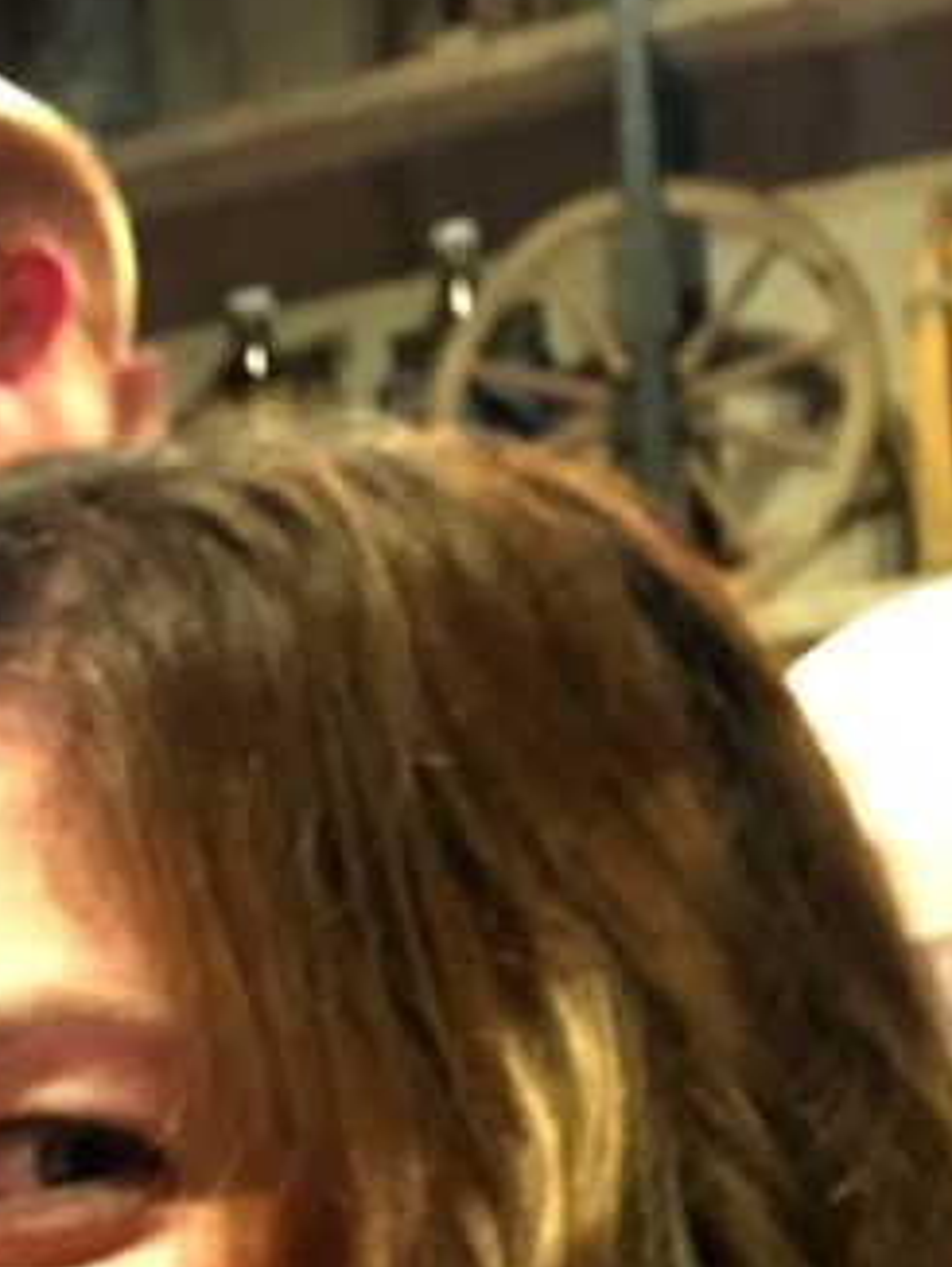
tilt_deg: -7.1
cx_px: -497
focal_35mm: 91
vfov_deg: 19.6
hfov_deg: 15.0
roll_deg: +5.8
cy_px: 1710
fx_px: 3333
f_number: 2.2
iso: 500
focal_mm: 4.15
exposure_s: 1/15
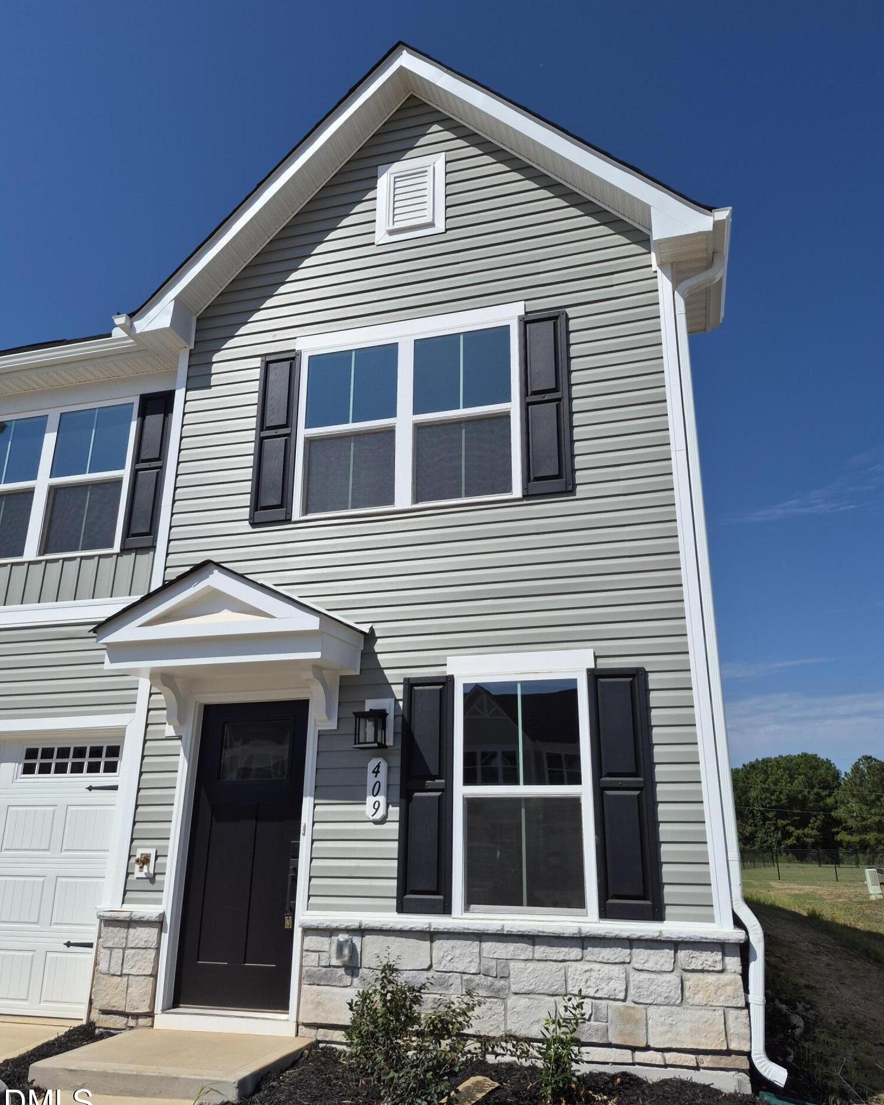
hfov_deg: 58.8
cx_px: 442
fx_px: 785
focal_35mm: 24
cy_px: 566
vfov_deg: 70.3
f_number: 1.8
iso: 50
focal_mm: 5.4
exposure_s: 1/7696
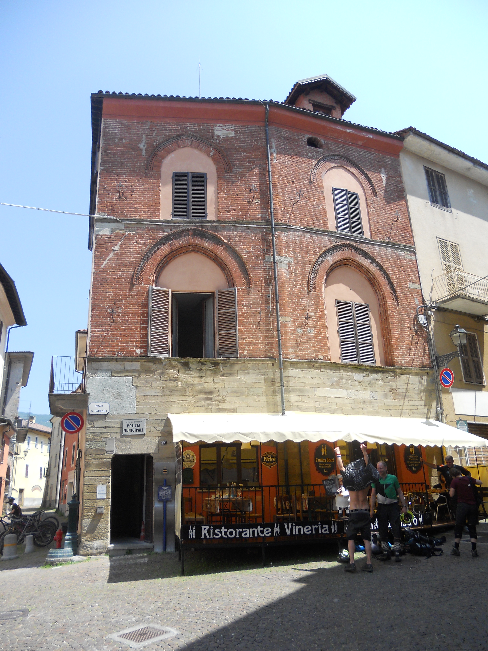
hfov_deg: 51.4
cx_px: 244
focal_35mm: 27
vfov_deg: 65.3
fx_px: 508
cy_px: 326
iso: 80
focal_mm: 4.9
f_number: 3.2
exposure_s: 1/500
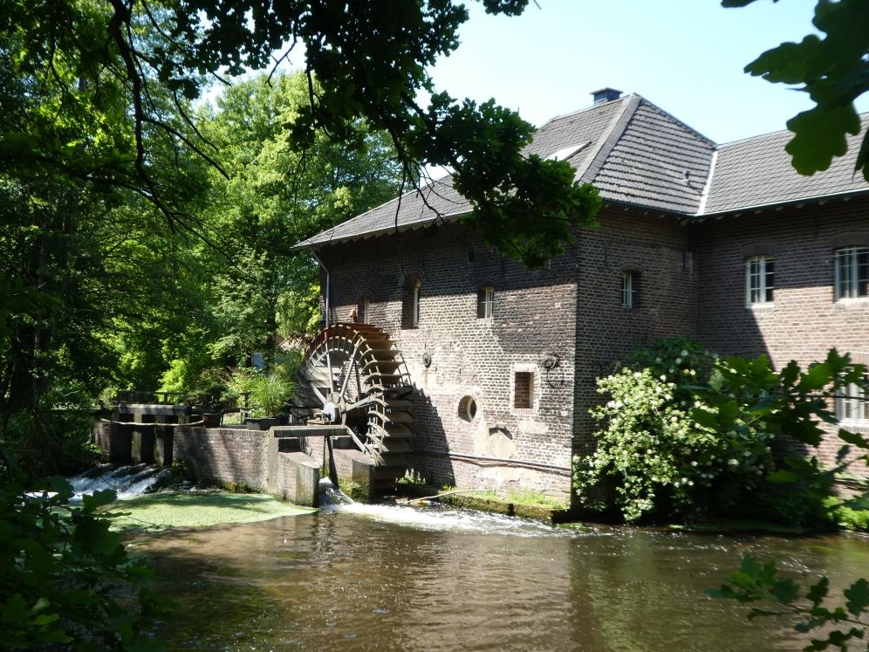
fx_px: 904
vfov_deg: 39.7
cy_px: 325
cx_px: 438
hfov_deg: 51.4
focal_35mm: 36
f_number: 3.7
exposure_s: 1/200
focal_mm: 6.3
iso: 80
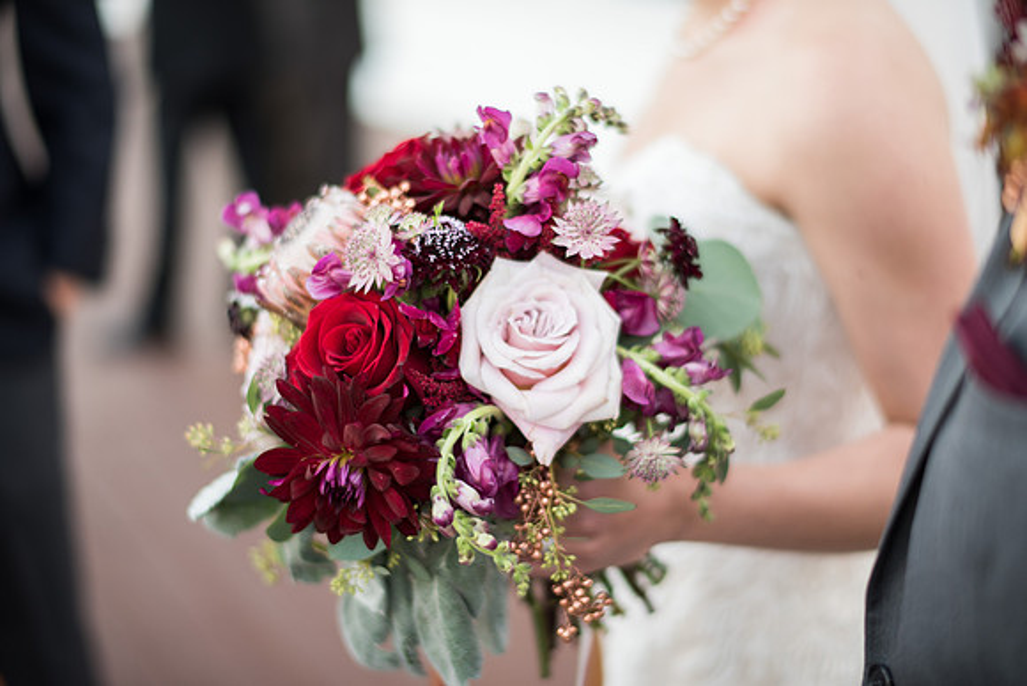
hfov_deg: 34.5
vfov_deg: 23.4
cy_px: 343
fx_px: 1655
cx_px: 514
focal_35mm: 58
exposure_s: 1/200
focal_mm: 58
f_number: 1.4
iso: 220
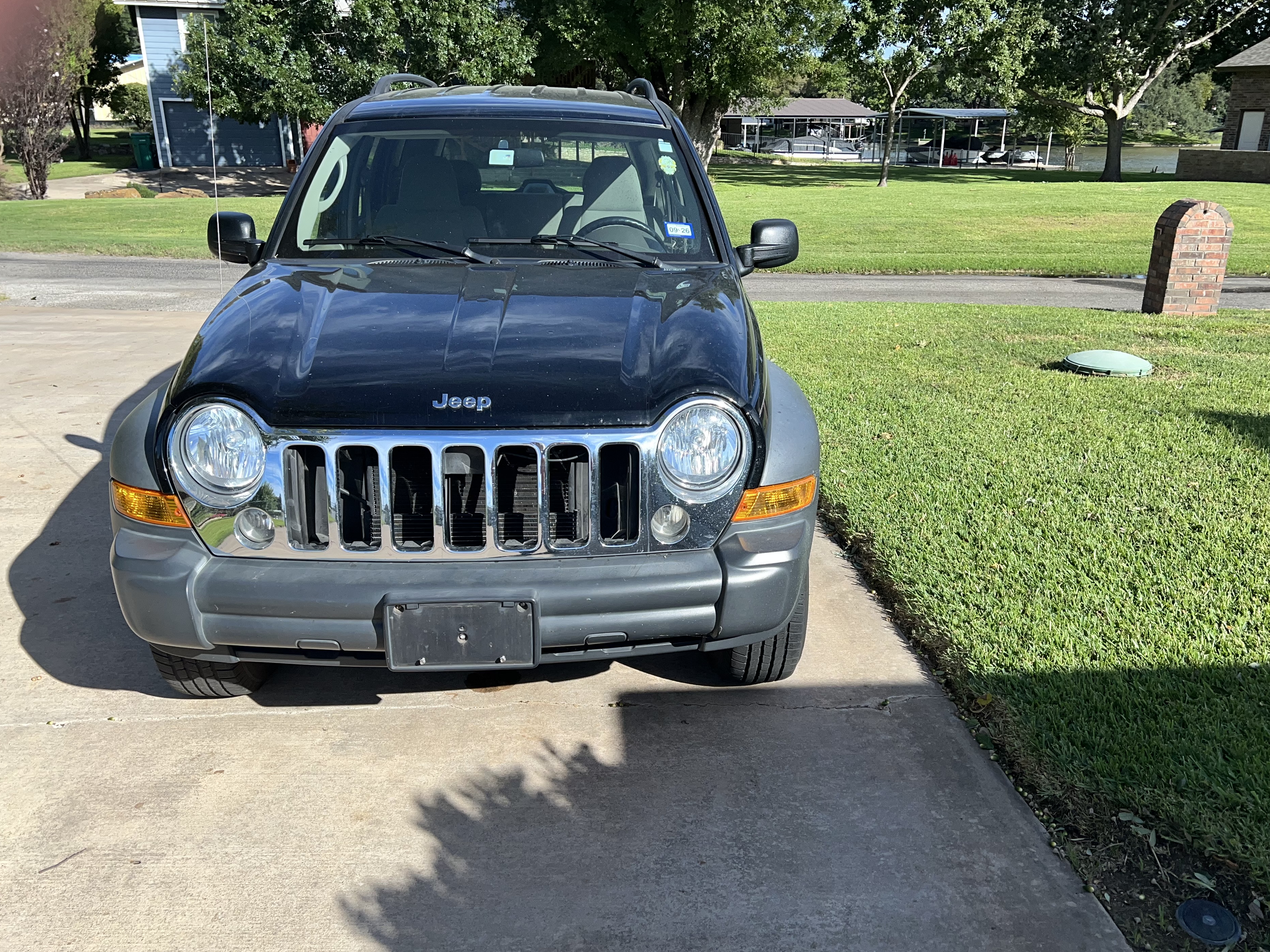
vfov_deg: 49.7
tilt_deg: -20.3
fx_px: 1027
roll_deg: +0.0
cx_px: 647
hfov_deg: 63.4
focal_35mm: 28
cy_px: 487
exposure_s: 1/3460
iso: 32
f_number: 1.5
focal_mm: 5.7
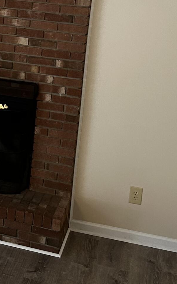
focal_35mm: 86
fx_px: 663
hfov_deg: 14.0
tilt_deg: -9.0
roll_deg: -3.3
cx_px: -107
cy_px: 37
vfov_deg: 23.5
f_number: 1.5
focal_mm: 5.7
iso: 200
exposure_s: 1/60
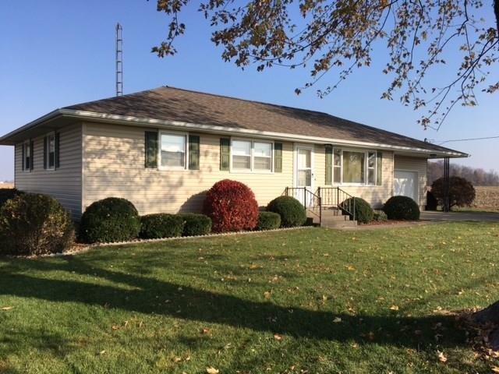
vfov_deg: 48.2
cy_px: 187
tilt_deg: -0.7
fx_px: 418
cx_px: 250
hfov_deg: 61.7
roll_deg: -1.0
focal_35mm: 29
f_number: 2.2
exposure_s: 1/1148
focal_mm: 4.15
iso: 25
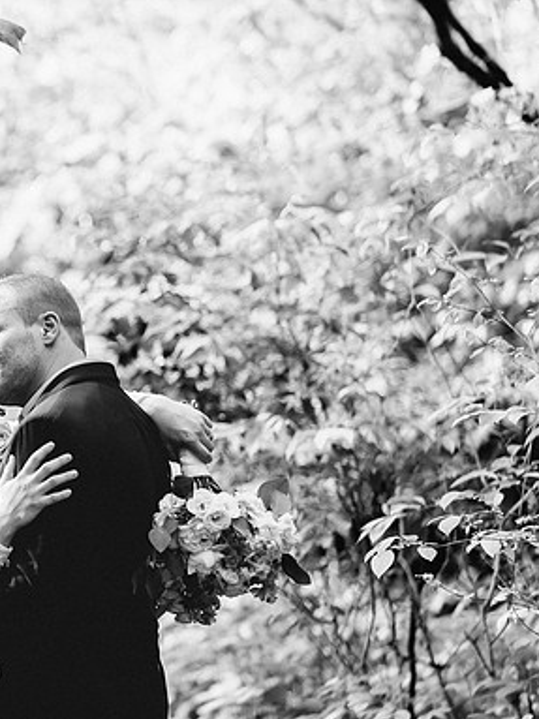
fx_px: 3864
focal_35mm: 186
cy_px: 355
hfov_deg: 7.9
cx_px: 1
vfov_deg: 10.6
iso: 640
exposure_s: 1/320
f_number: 2.8
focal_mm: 125
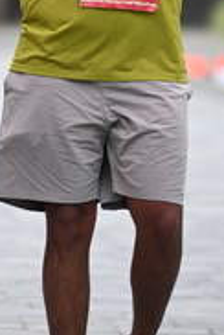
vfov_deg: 4.1
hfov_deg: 2.8
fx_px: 4630
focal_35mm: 498
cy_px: -140
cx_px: 58
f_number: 2.8
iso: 400
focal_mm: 165
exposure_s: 1/1250
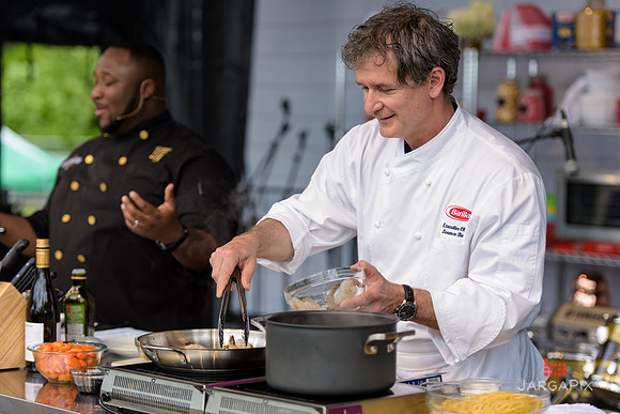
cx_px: 310
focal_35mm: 105
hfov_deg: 19.5
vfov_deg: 13.0
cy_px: 207
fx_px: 1809
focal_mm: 105
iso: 250
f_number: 3.2
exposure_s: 1/800
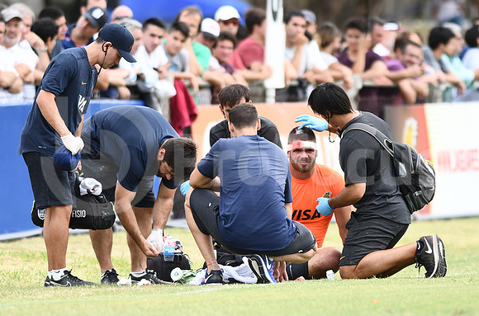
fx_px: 5970
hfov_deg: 4.6
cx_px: 240
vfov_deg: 3.0
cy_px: 158
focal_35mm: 450
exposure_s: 1/1600
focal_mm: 300
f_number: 2.8
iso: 250
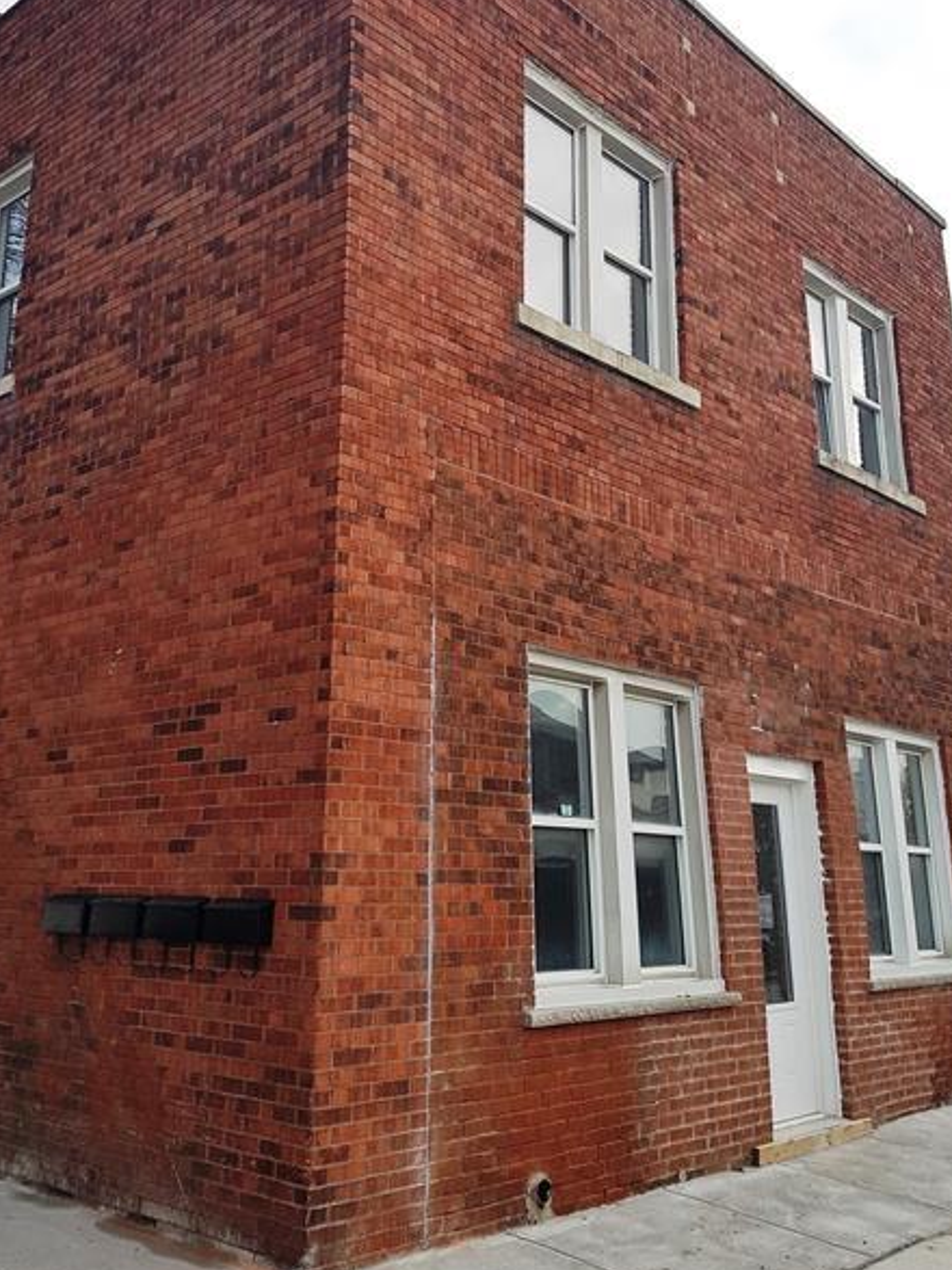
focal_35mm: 34
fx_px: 1247
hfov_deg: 41.7
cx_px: 431
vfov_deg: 53.6
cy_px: 504
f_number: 1.7
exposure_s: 1/1756
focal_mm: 4.2
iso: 50
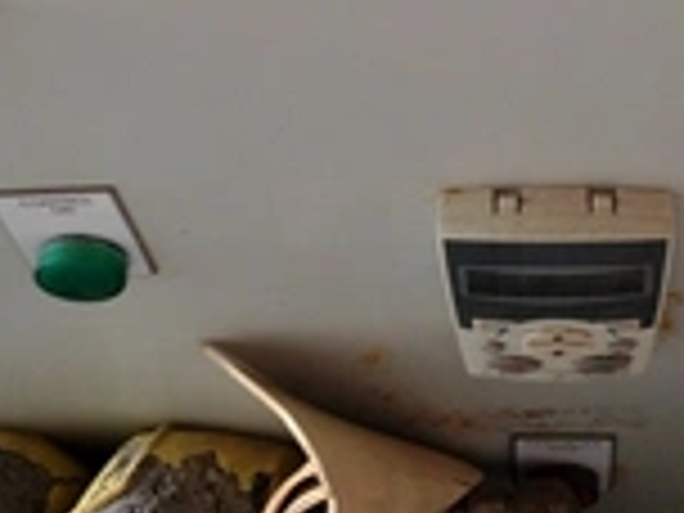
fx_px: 1719
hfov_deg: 22.4
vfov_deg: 16.4
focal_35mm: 87
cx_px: 464
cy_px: -81
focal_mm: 4.13
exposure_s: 1/24
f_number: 2.4
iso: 64
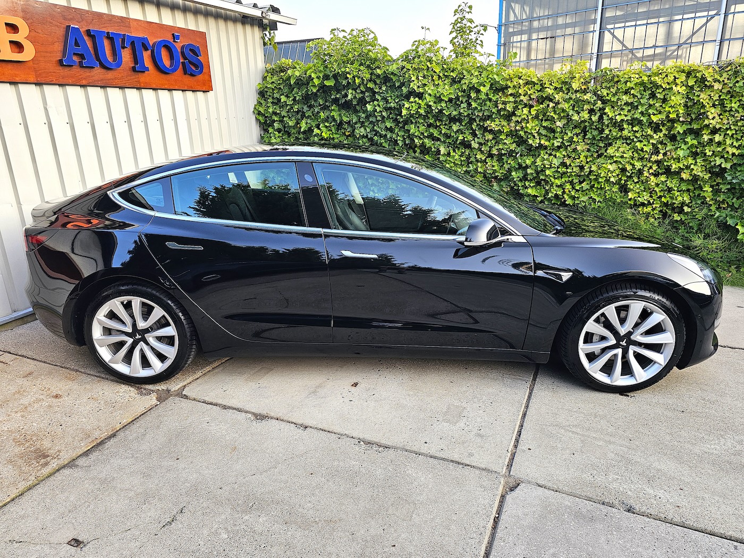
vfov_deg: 58.9
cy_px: 279
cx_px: 372
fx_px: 494
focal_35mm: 23
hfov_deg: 73.9
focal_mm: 6.3
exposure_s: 1/180
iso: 64
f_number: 1.7
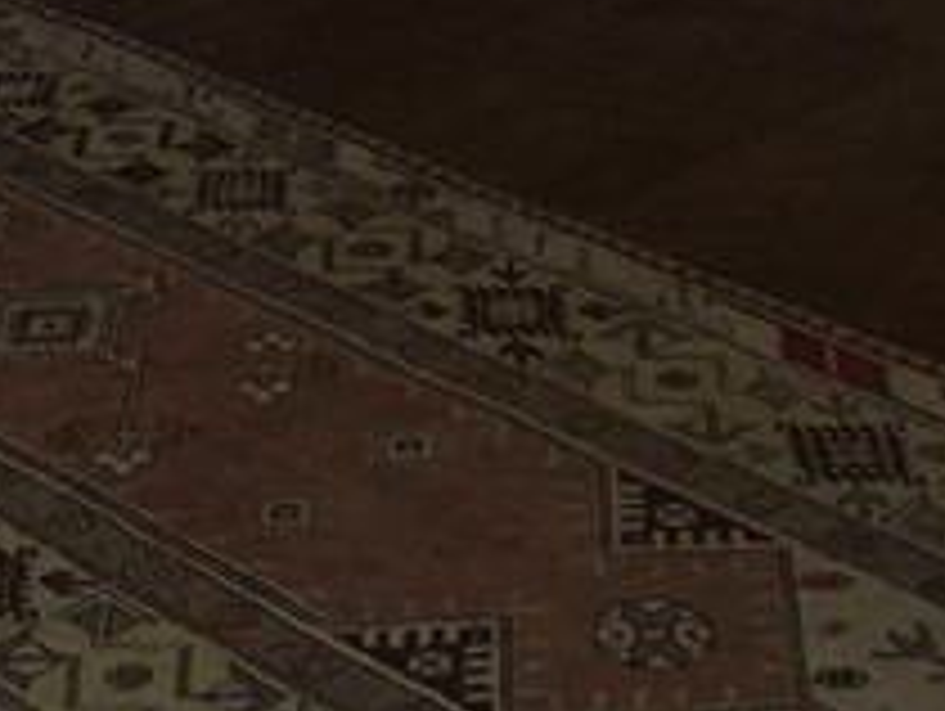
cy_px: -792
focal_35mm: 112
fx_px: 3061
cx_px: -531
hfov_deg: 15.9
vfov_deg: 11.6
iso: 200
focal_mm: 6.5
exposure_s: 1/22.6
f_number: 1.4
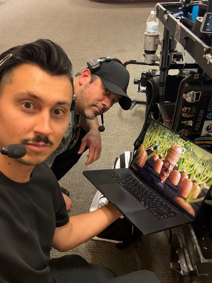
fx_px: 286
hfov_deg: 40.7
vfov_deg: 52.6
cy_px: 131
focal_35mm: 35
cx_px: 101
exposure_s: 1/40
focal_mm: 2.69
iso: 250
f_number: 1.9
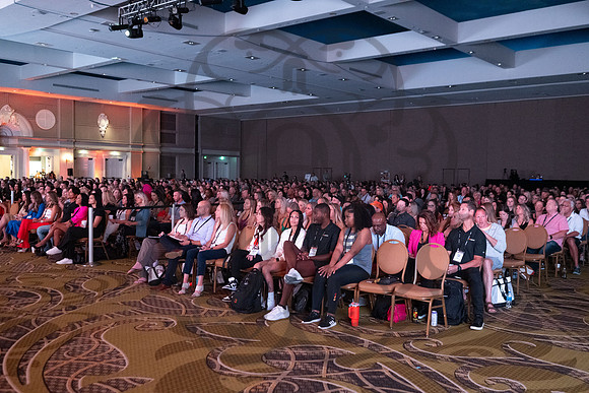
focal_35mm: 35
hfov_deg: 54.4
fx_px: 573
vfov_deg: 37.9
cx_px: 294
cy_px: 196
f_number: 2.5
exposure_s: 1/160
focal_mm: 35
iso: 8000
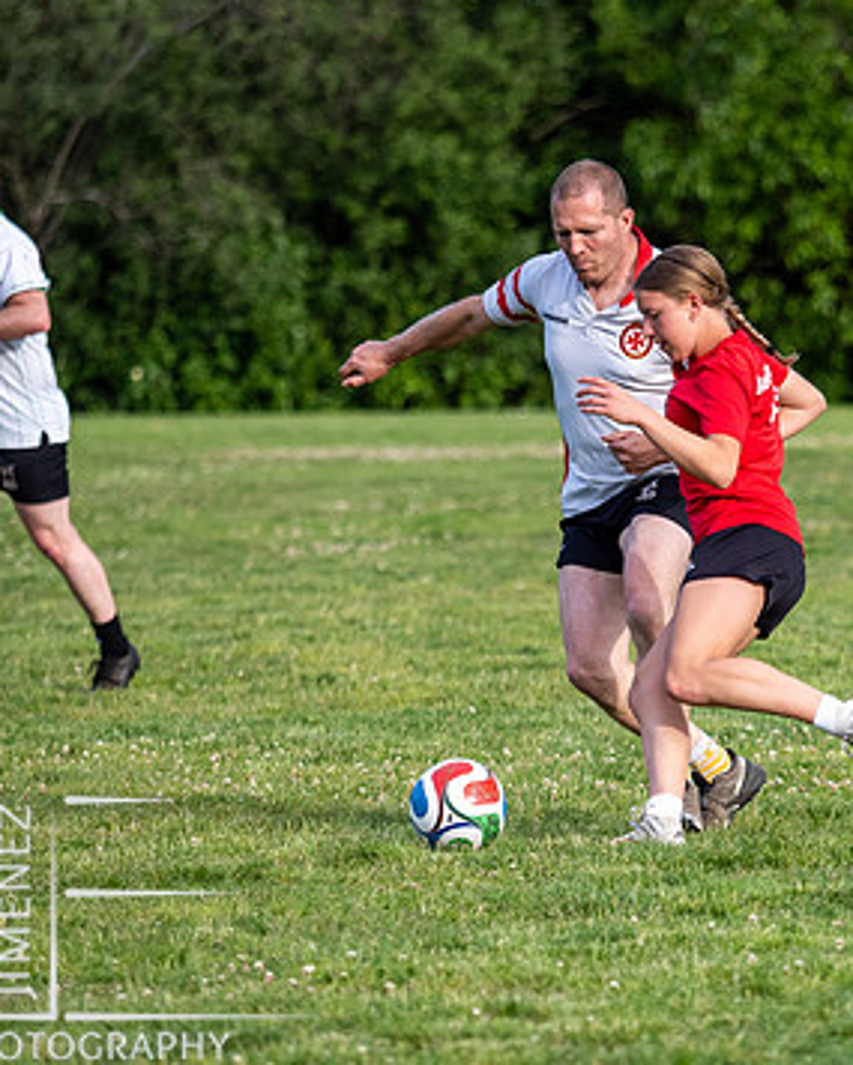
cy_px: 615
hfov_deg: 3.4
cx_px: 766
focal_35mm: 452
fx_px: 14258
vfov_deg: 4.3
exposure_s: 1/1250
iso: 200
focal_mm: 142
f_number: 2.8
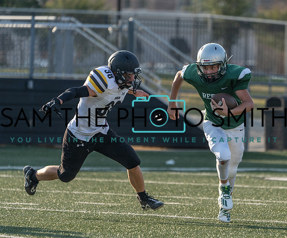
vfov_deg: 3.2
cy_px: 124
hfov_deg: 3.8
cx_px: 224
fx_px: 4289
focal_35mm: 497
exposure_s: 1/1250
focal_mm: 333
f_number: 5.6
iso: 640
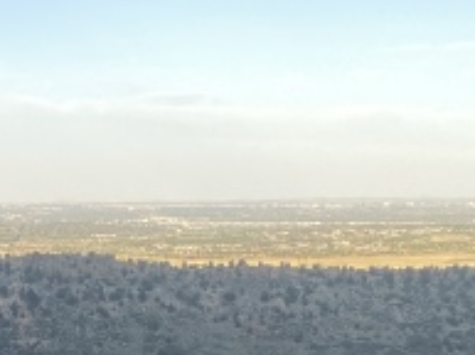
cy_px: 705
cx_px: -84
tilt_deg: -20.5
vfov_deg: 12.2
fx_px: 1479
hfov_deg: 17.5
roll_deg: -0.1
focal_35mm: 108
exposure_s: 1/217
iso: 32
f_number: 1.8
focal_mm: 4.25
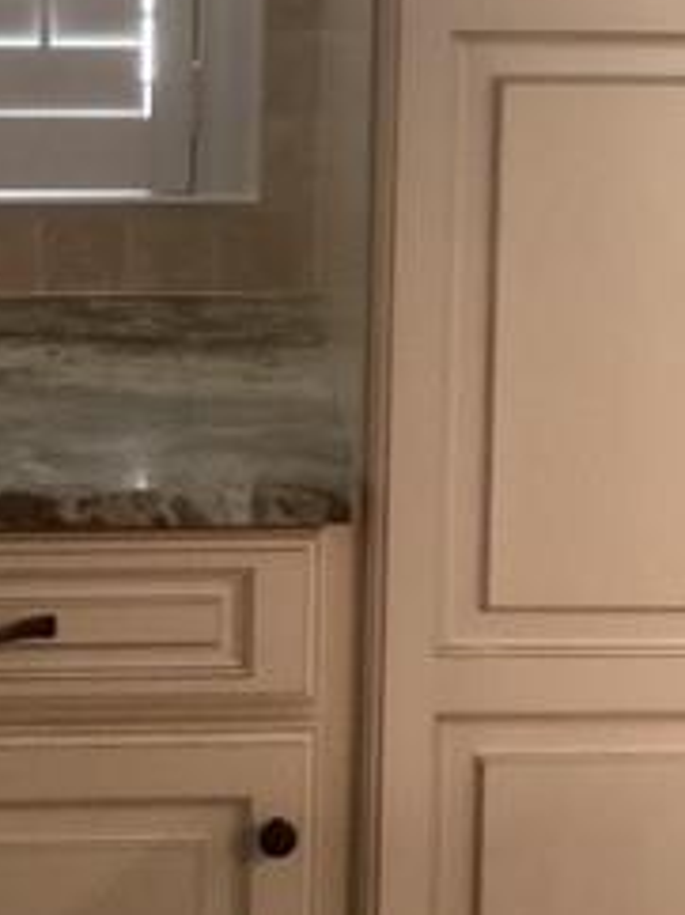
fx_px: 2167
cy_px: -121
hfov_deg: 18.0
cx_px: 333
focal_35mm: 82
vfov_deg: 22.4
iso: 320
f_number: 2.4
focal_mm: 3.3
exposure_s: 1/60
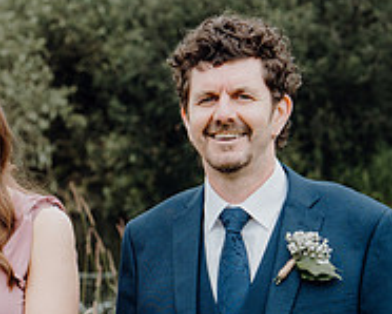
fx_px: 2205
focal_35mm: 190
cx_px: -122
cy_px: 313
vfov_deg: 8.1
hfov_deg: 10.0
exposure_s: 1/200
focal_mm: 65
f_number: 5
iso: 125
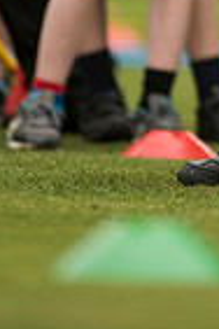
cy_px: -182
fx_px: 8759
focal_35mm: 960
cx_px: 256
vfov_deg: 2.1
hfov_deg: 1.4
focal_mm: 300
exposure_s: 1/1250
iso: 400
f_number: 5.6
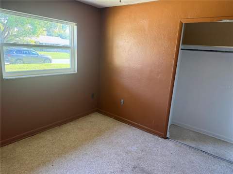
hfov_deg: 71.6
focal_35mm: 24
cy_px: 87
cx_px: 116
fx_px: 162
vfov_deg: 56.8
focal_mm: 6.76
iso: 400
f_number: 1.78
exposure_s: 1/60
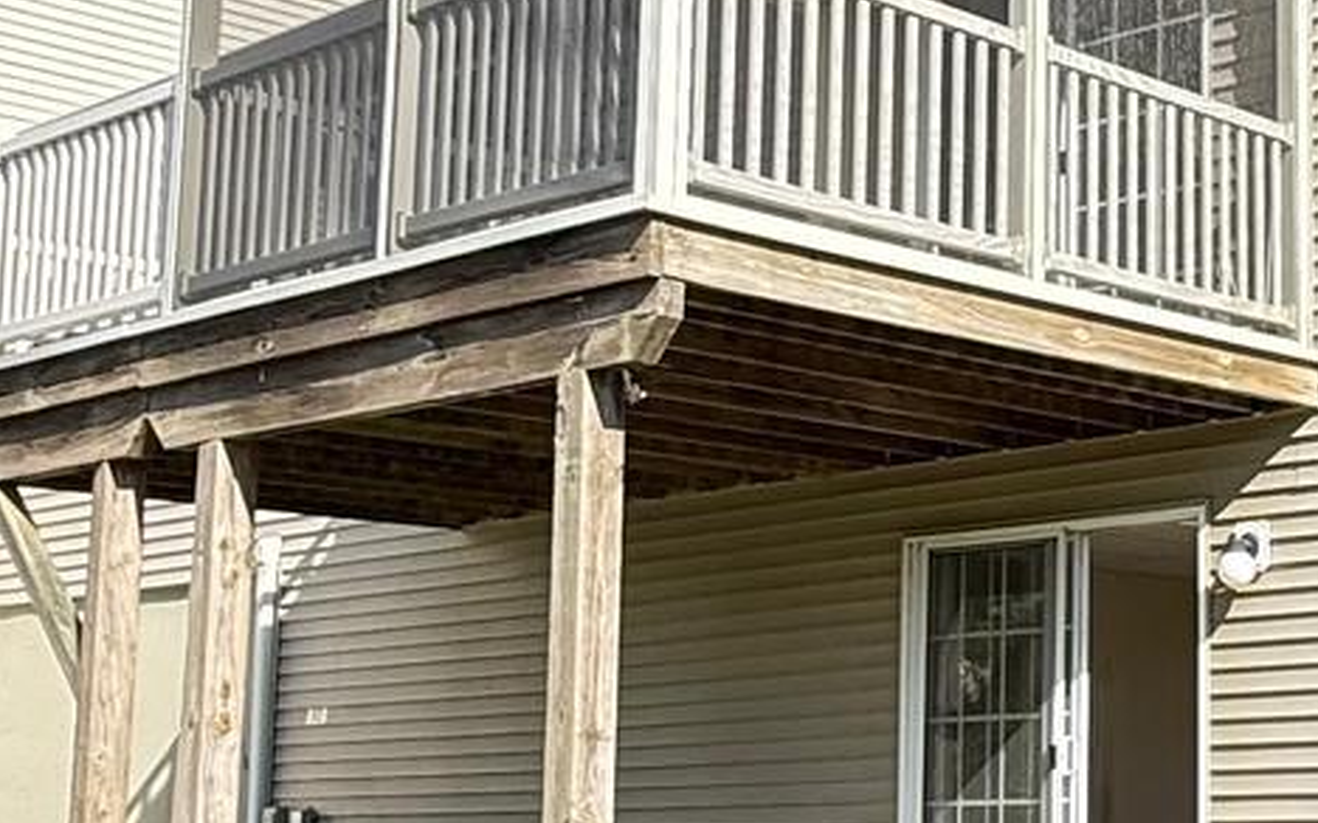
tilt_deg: +6.7
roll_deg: +0.9
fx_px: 2334
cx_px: 1611
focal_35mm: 65
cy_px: 521
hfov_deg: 27.5
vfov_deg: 19.9
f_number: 2.2
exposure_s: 1/383
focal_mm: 2.22
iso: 64
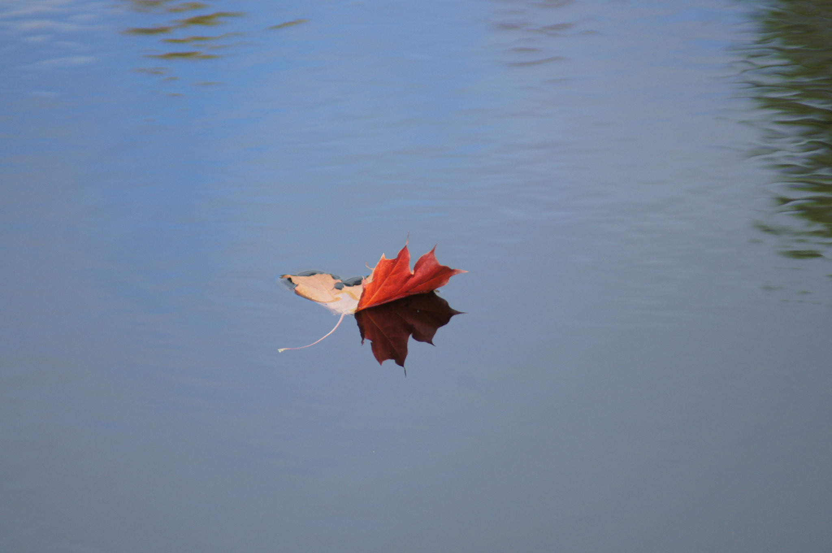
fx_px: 10389
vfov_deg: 3.0
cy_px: 276
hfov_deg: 4.6
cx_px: 416
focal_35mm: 450
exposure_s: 1/500
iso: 400
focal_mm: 300
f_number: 5.6
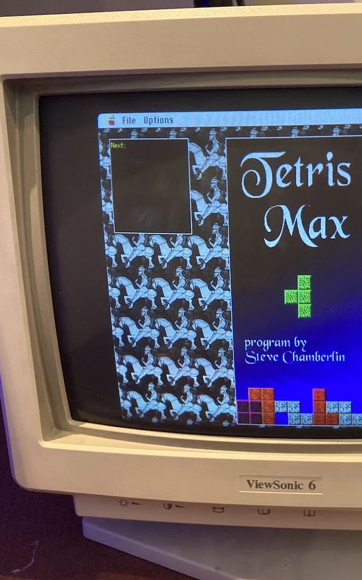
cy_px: 301
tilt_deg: -27.7
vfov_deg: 46.2
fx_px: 679
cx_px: 286
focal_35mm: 43
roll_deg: +0.0
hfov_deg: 29.2
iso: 400
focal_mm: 3.99
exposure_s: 1/30
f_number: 1.8
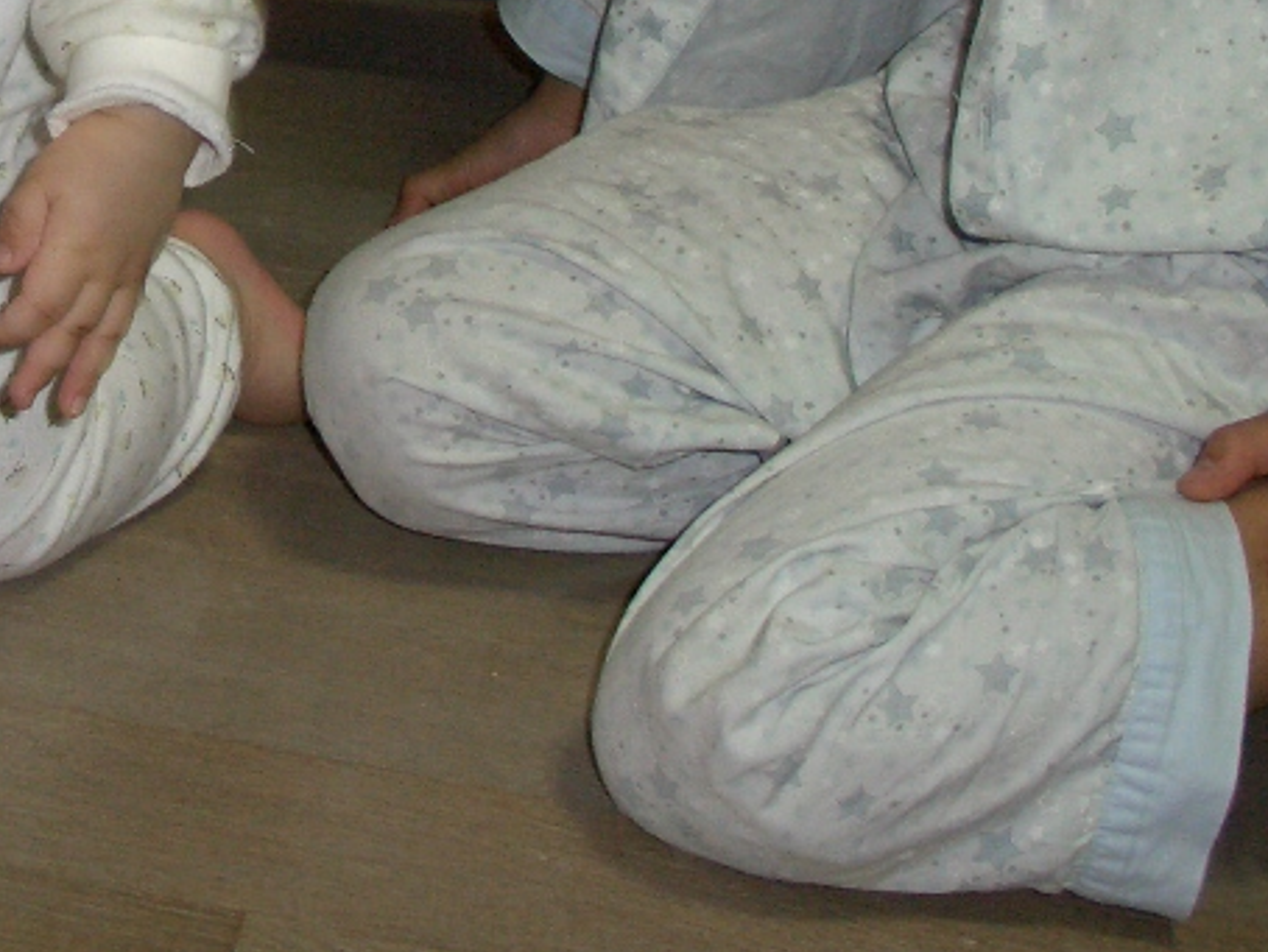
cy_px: -296
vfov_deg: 15.2
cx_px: 20
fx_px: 3408
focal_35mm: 93
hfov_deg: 20.4
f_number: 2.8
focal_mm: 7.1
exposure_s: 1/60
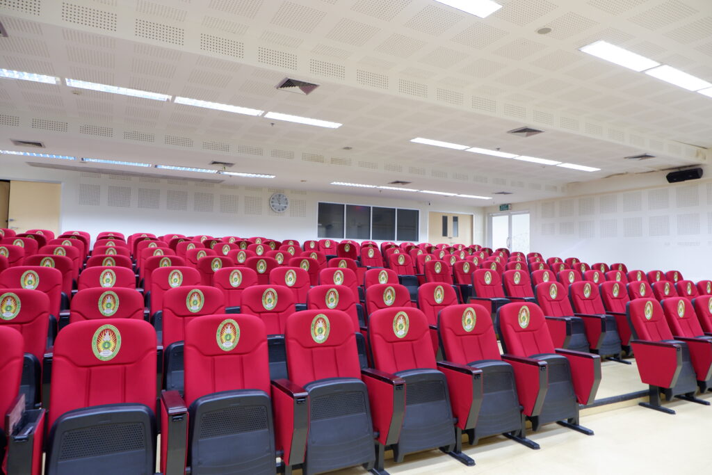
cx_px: 356
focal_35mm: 23
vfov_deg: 55.1
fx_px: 455
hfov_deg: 76.1
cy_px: 238
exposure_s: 1/34
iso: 500
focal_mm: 15.2
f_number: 3.5
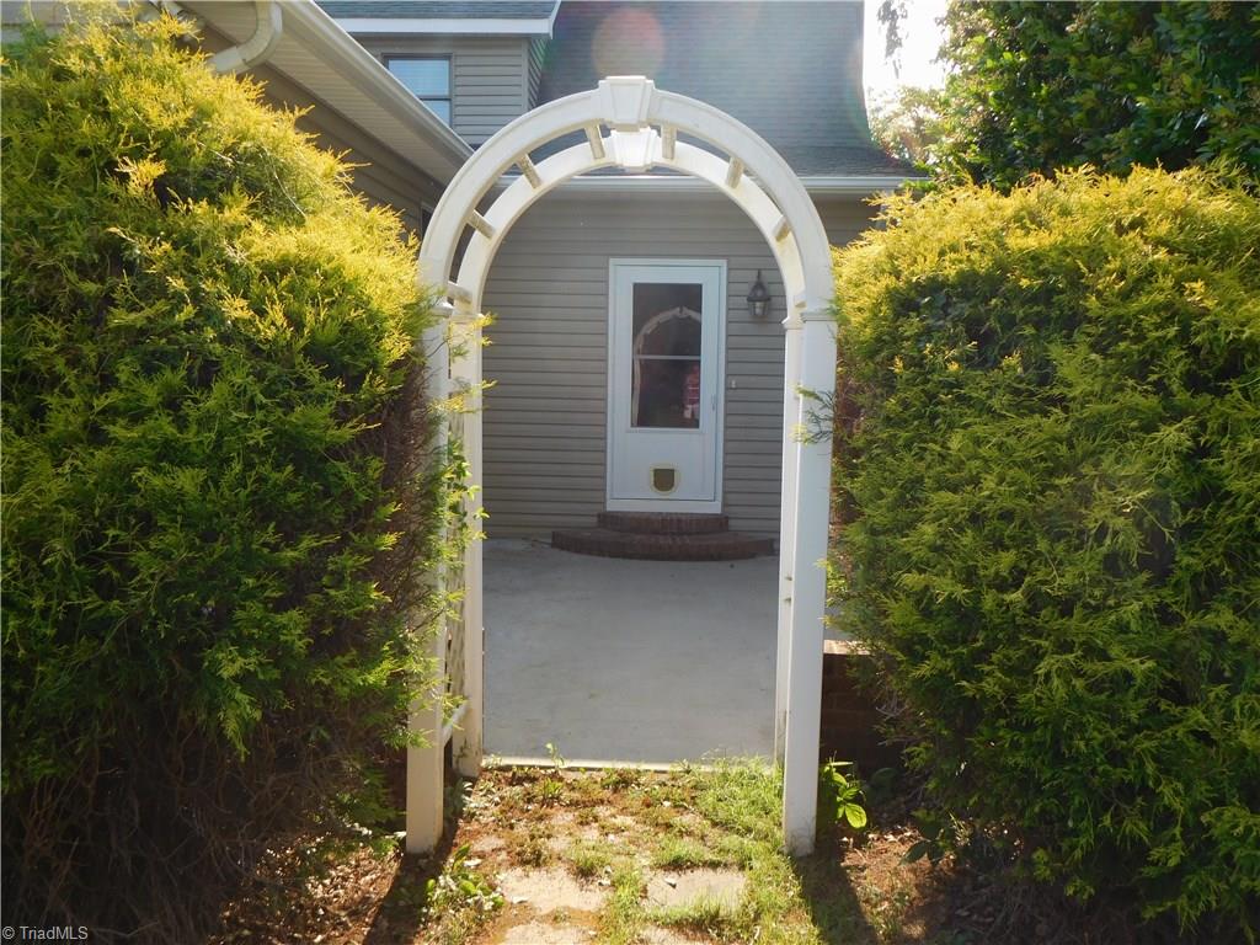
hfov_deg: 56.8
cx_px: 630
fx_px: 1165
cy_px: 472
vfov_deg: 44.2
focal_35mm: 32
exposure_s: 1/320
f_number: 3.6
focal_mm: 5.7
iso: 125
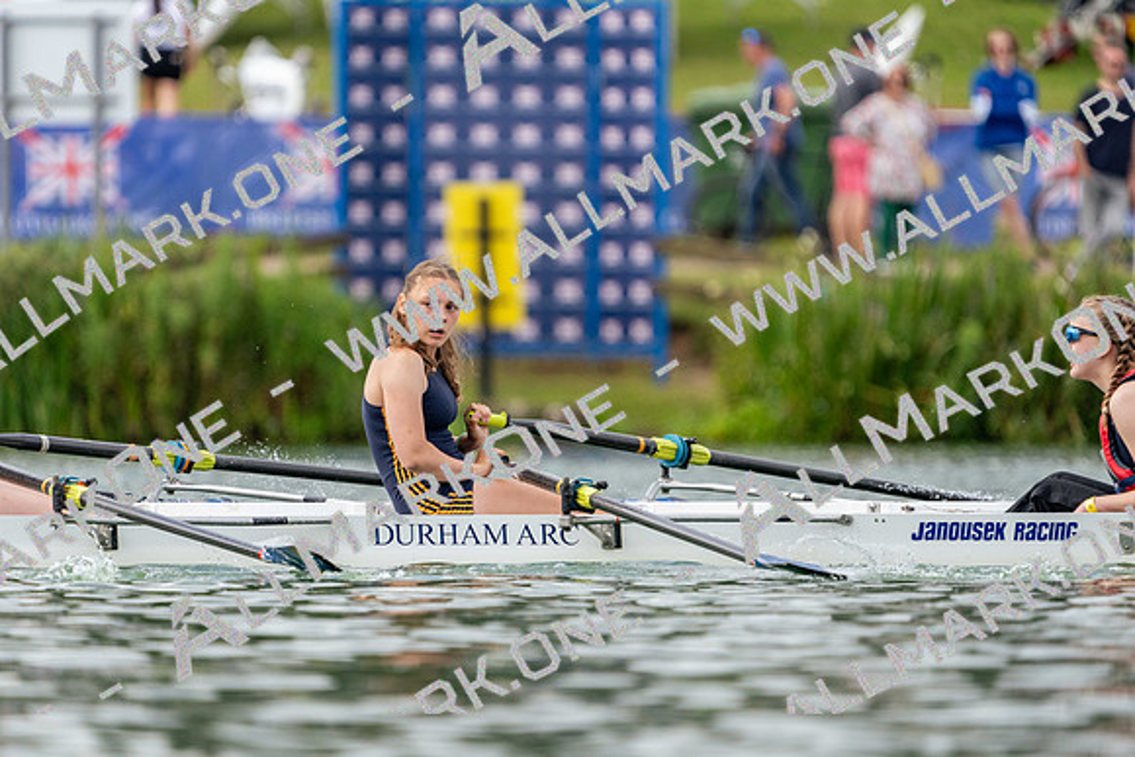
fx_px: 18920
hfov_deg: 3.4
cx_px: 568
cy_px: 378
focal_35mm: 600
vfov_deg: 2.3
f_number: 6.3
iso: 500
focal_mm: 600
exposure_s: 1/1600
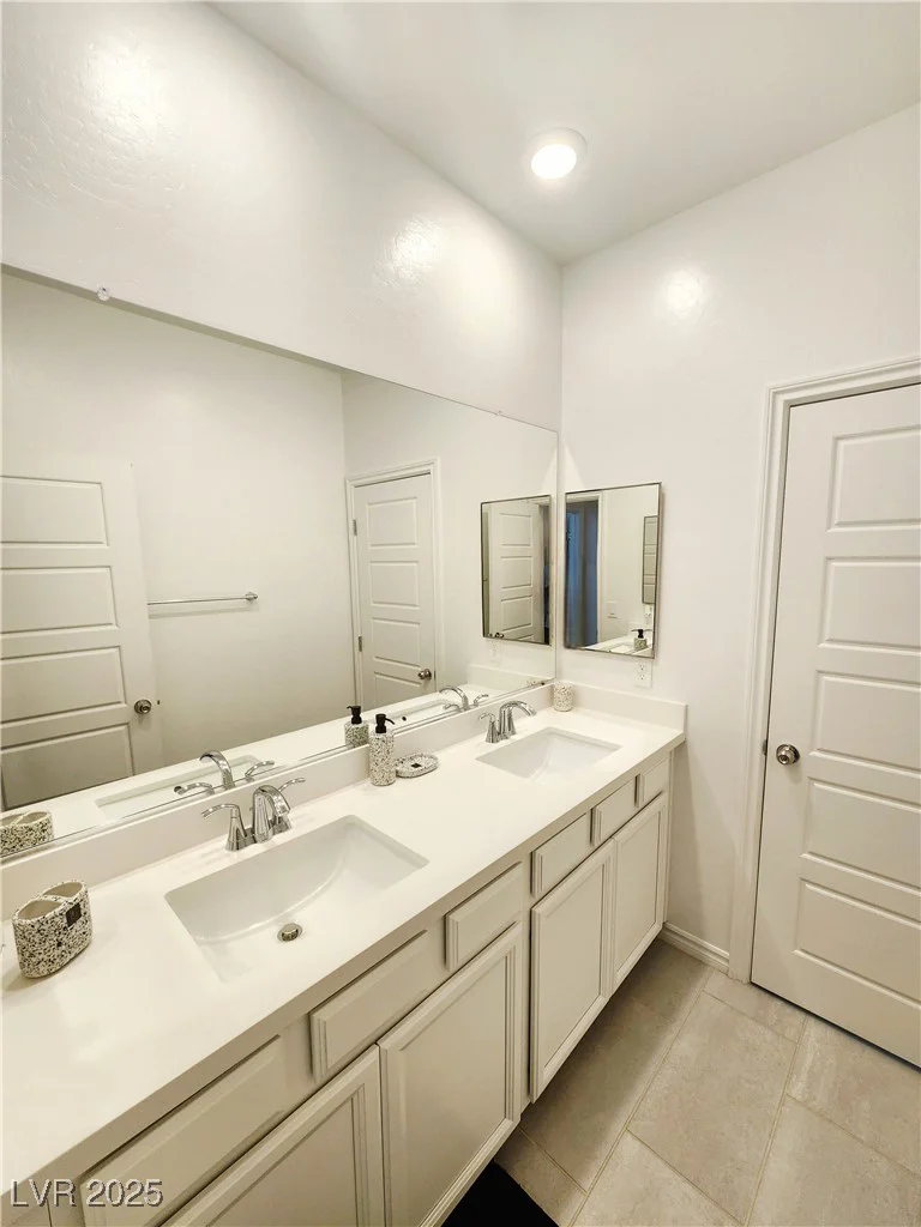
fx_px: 461
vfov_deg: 106.2
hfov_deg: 89.9
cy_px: 614
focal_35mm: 13
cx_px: 460
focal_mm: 2.2
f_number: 2.2
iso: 100
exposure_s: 1/60.2
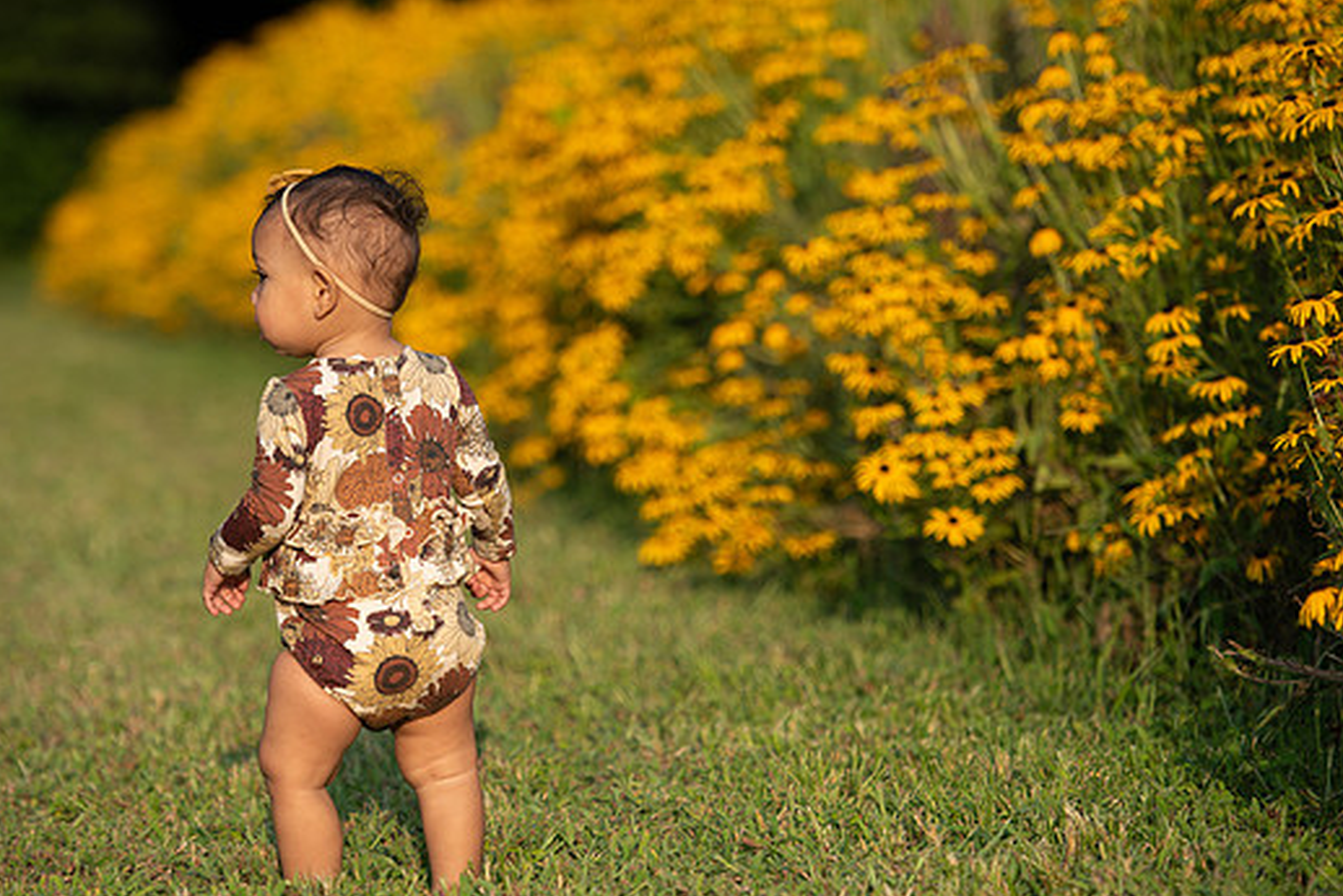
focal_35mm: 177
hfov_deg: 11.6
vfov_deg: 7.8
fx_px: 6605
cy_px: 487
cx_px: 614
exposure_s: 1/640
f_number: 2.8
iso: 64
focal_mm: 145
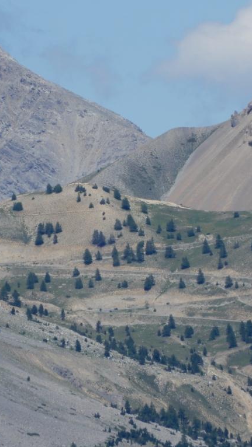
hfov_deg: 1.2
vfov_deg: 2.1
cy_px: 224
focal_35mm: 1049
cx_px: 105
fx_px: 12459
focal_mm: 128
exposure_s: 1/400
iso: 80
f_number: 6.9
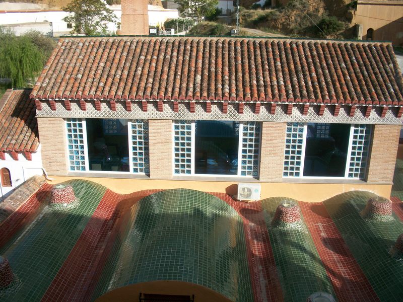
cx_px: 202
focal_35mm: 35
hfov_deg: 52.6
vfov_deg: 40.7
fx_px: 407
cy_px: 151
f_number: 5.6
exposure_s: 1/320
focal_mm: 6.3
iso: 80
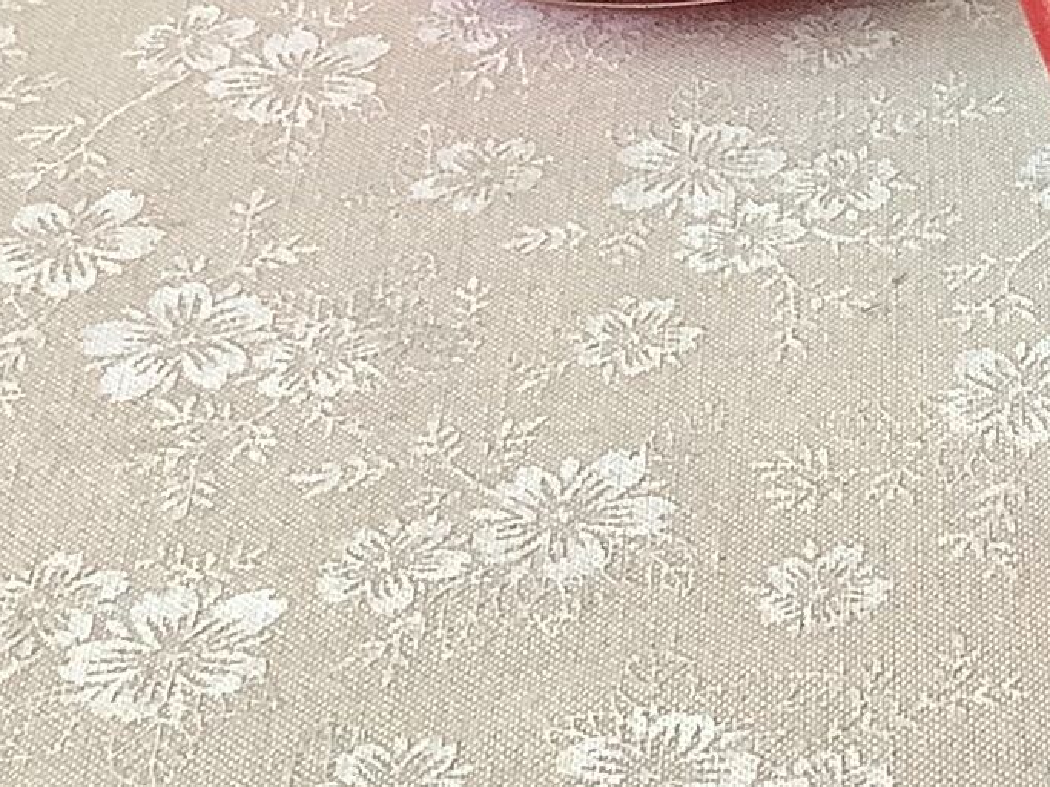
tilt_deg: -23.0
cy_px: -554
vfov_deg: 9.6
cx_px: 2146
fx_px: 4489
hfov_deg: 11.8
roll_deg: -0.5
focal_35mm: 148
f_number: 2.4
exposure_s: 1/100
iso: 64
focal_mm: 3.3
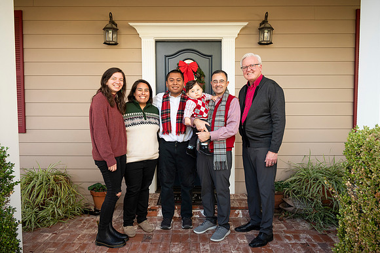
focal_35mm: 28
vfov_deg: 46.4
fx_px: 296
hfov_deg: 65.5
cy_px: 126
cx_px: 190
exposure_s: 1/200
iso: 400
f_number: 4.2
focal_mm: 28
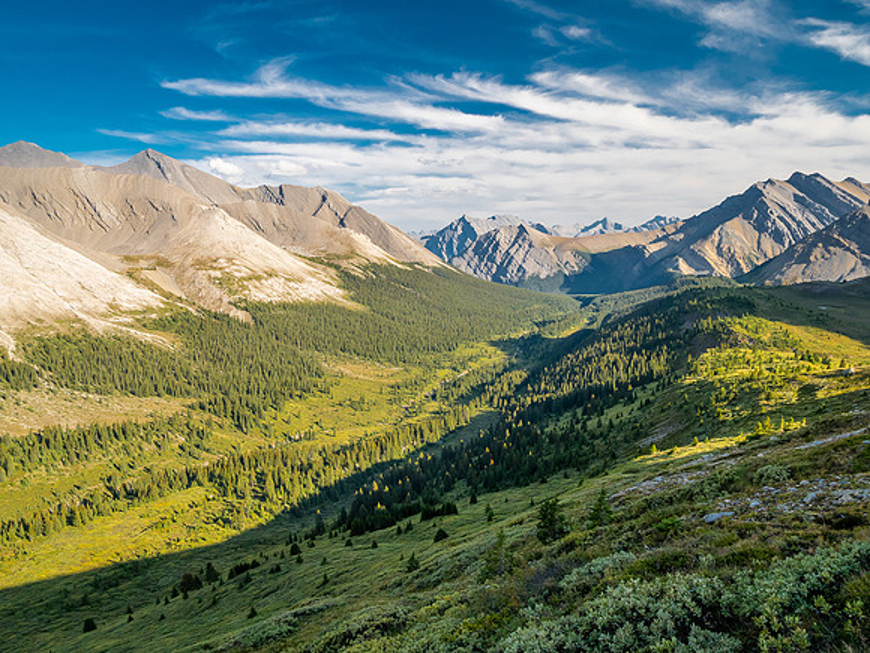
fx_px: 603
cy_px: 326
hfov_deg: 71.6
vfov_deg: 56.8
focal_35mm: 24
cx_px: 435
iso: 200
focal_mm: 12
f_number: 8
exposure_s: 1/80
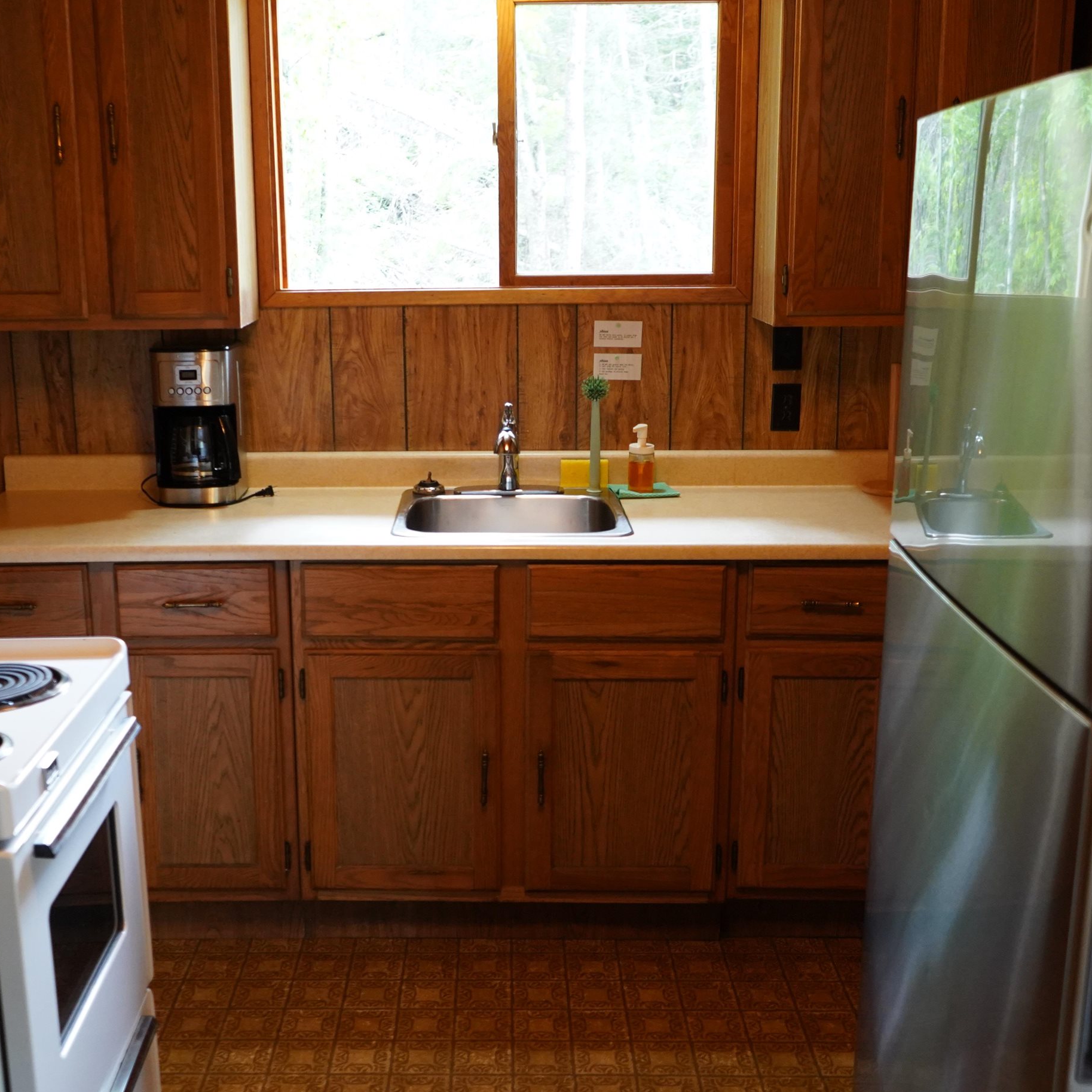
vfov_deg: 41.9
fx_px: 1428
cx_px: 480
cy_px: 535
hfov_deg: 41.8
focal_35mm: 40
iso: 3200
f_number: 3.5
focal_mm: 28
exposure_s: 1/160
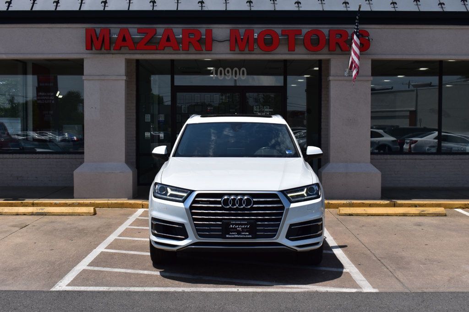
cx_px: 234
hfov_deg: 41.1
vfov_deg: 28.1
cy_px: 156
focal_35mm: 48
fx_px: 625
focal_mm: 32
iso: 200
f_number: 11
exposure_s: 1/640
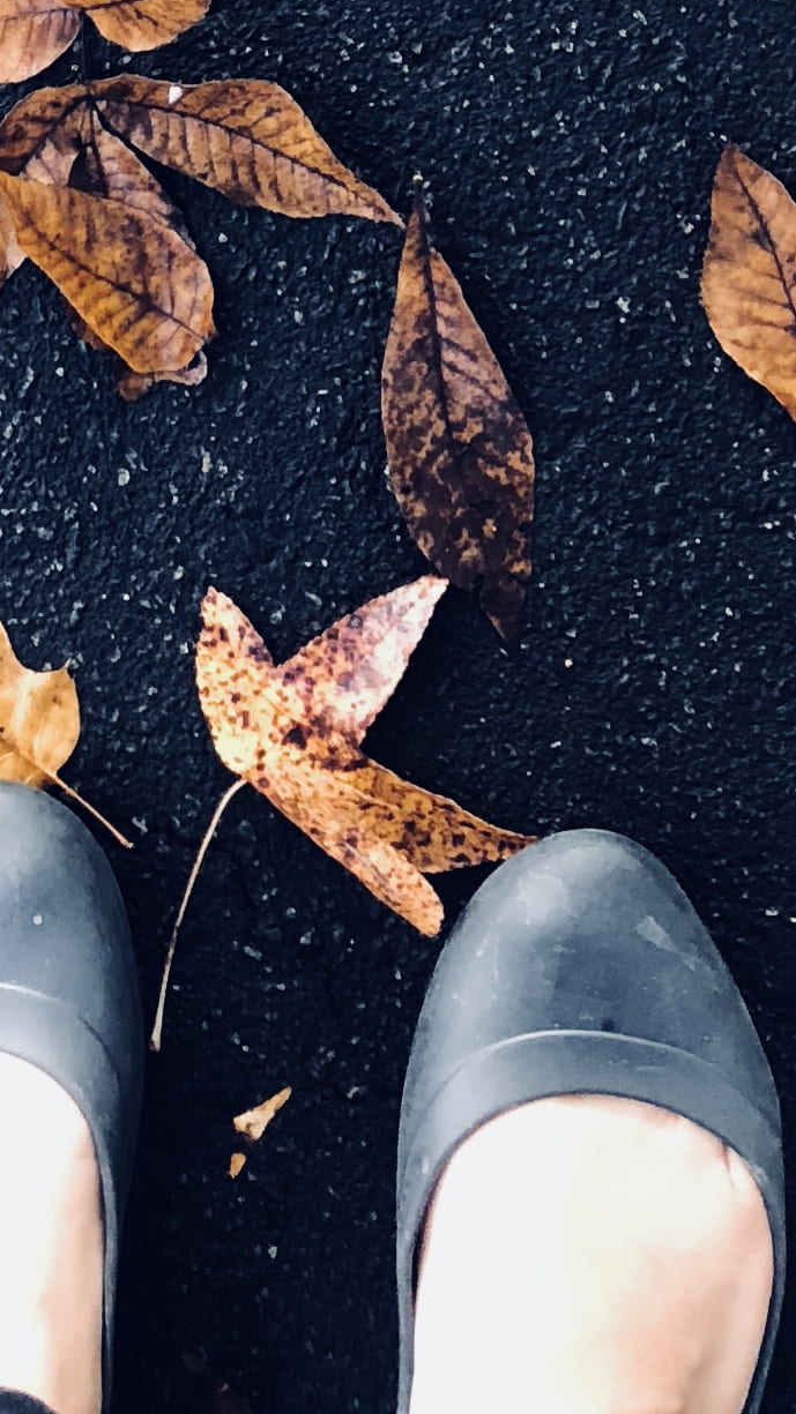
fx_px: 3903
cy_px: -433
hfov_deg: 11.6
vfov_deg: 19.0
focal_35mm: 104
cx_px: 545
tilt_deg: -81.2
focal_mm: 3.99
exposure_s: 1/30
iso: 40
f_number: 1.8
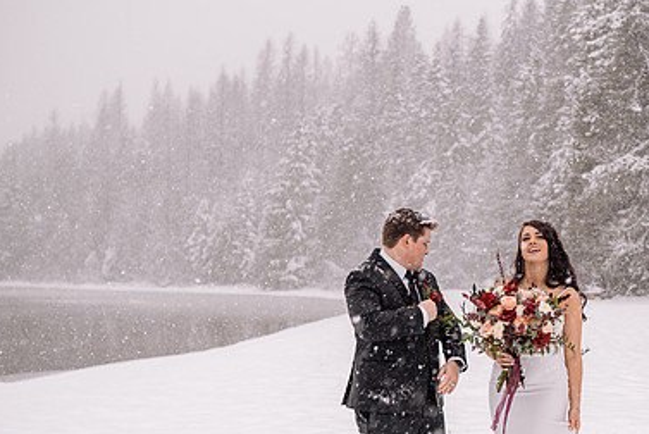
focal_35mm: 54
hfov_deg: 36.0
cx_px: 489
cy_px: 290
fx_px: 974
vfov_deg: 25.0
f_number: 2.5
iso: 100
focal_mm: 35
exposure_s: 1/200
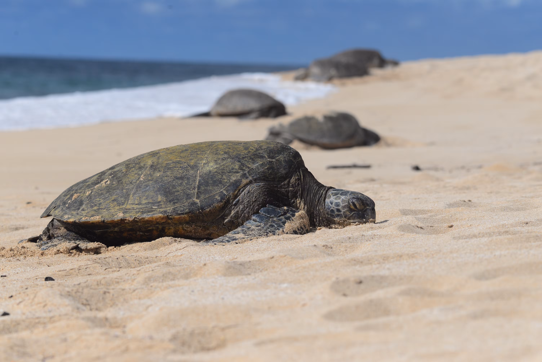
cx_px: 271
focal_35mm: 200
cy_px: 181
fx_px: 3012
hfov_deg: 10.3
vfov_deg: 6.9
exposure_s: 1/2500
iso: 400
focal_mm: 200
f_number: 8
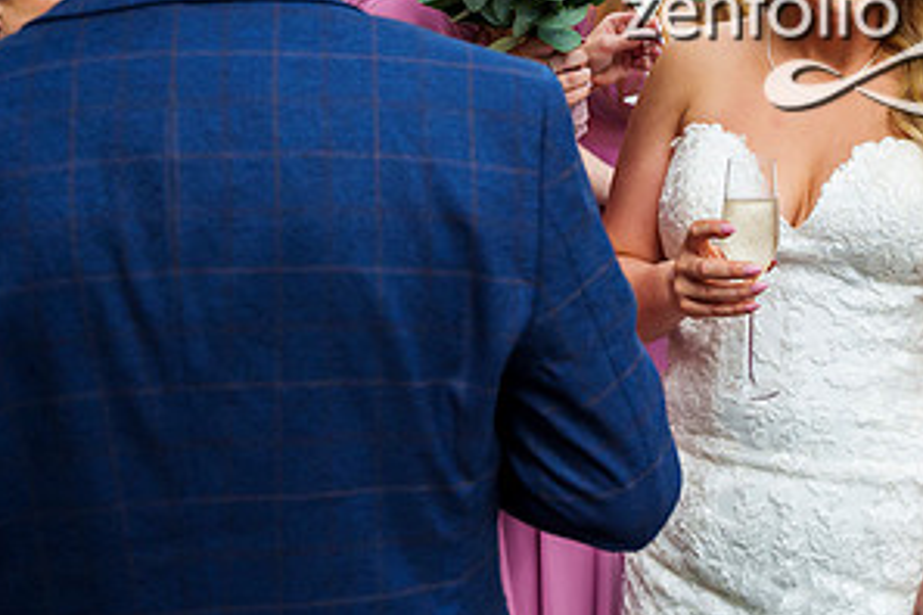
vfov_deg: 16.2
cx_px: 873
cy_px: 20
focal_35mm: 83
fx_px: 2128
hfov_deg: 23.7
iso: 800
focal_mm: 37
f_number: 3.5
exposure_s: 1/6400
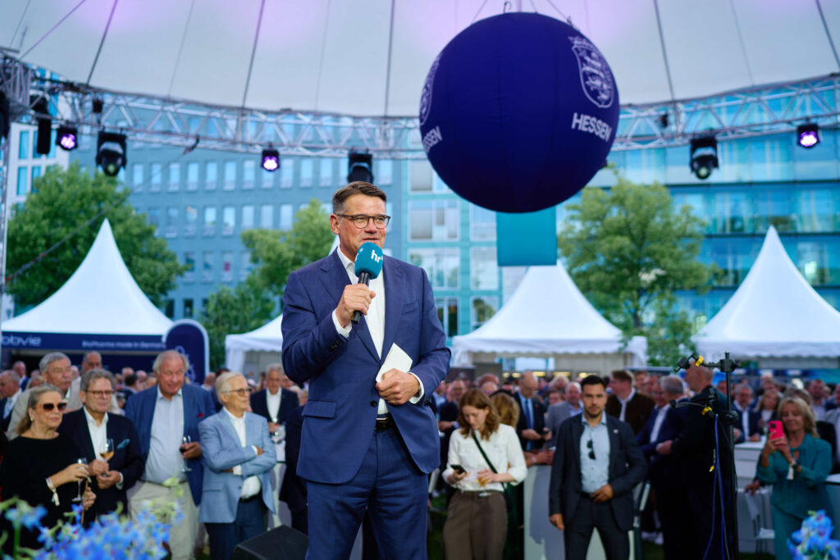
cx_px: 420
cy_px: 280
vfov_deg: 37.9
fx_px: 817
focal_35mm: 35
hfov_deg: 54.4
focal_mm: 35
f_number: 2
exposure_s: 1/500
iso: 64
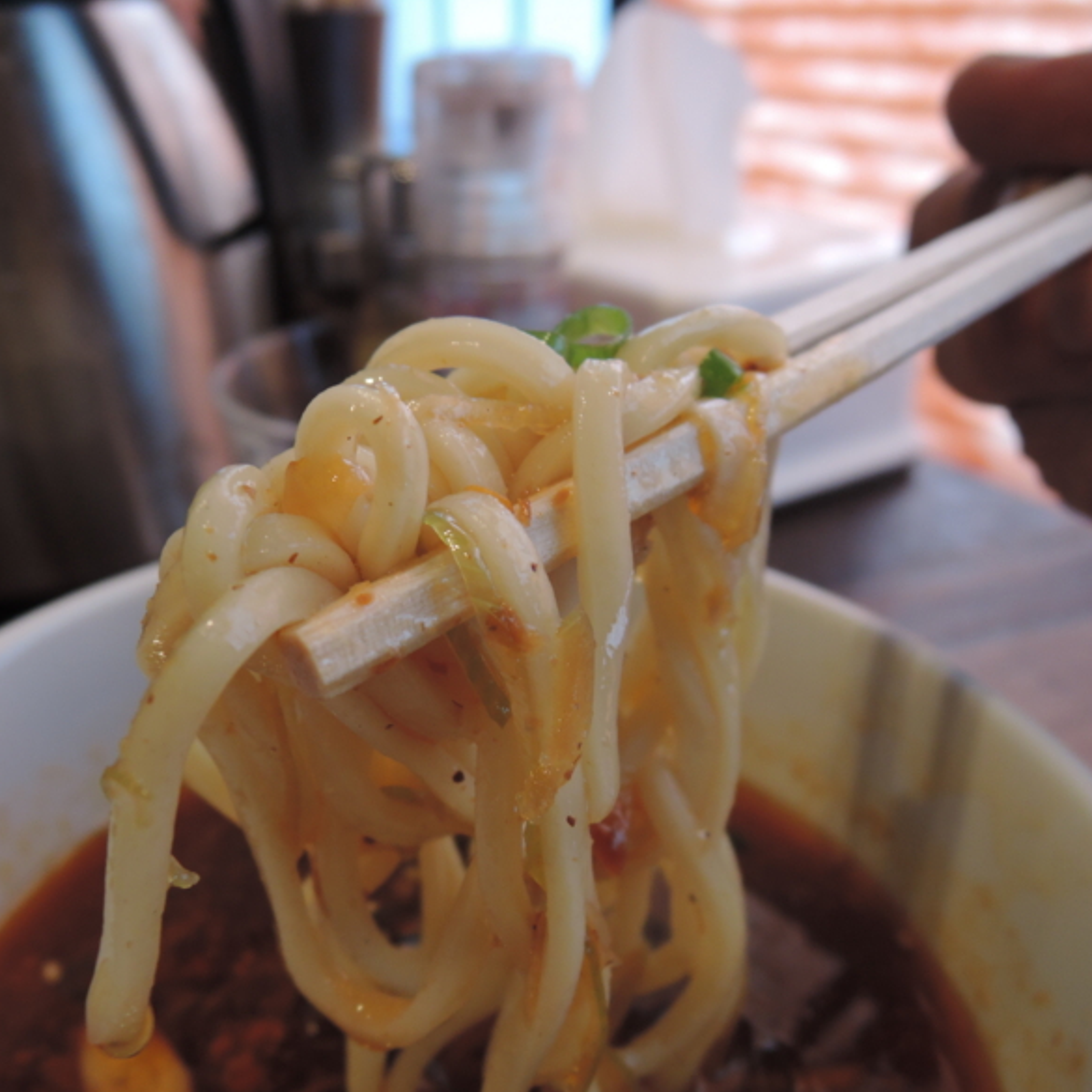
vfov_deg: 55.6
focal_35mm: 29
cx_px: 442
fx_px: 1035
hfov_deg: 55.3
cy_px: 554
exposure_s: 1/30
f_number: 2.8
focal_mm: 5.1
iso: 220
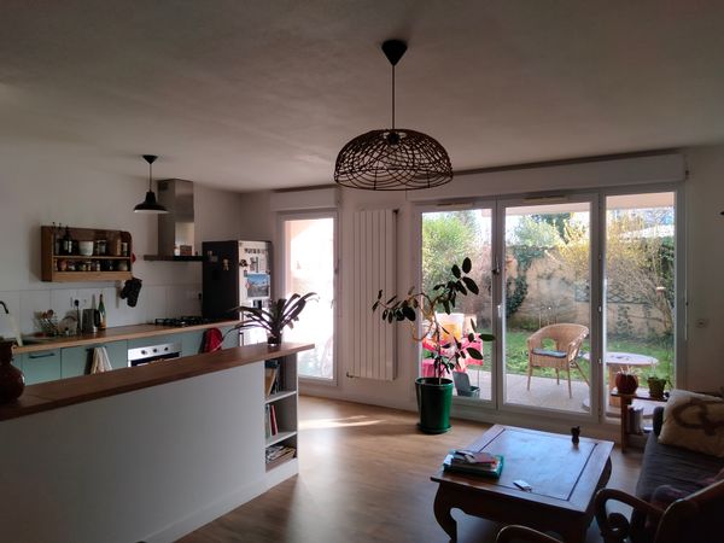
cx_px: 362
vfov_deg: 68.7
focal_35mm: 19
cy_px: 272
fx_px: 397
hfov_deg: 84.7
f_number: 2.2
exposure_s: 1/108
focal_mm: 3.46
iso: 100
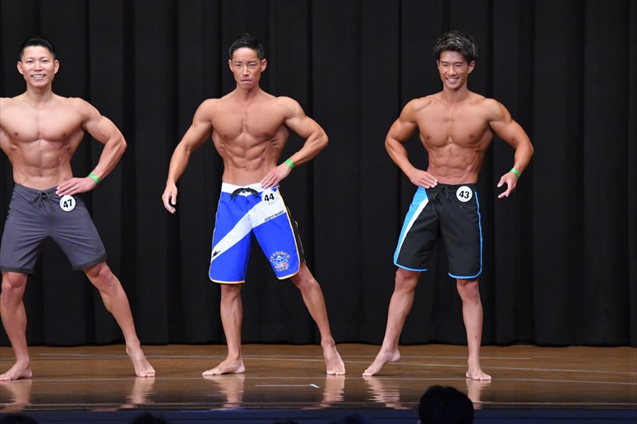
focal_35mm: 217
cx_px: 318
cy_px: 212
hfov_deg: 9.5
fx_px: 3838
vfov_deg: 6.3
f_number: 5.6
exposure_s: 1/400
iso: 8000
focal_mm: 145
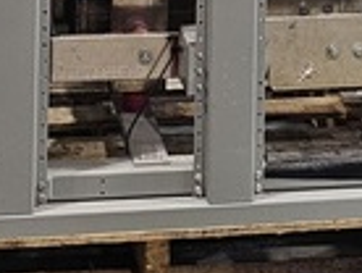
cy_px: -470
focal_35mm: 133
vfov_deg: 9.4
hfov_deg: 14.8
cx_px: 173
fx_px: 1393
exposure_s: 1/72.5
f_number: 1.7
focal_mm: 6.3
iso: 320
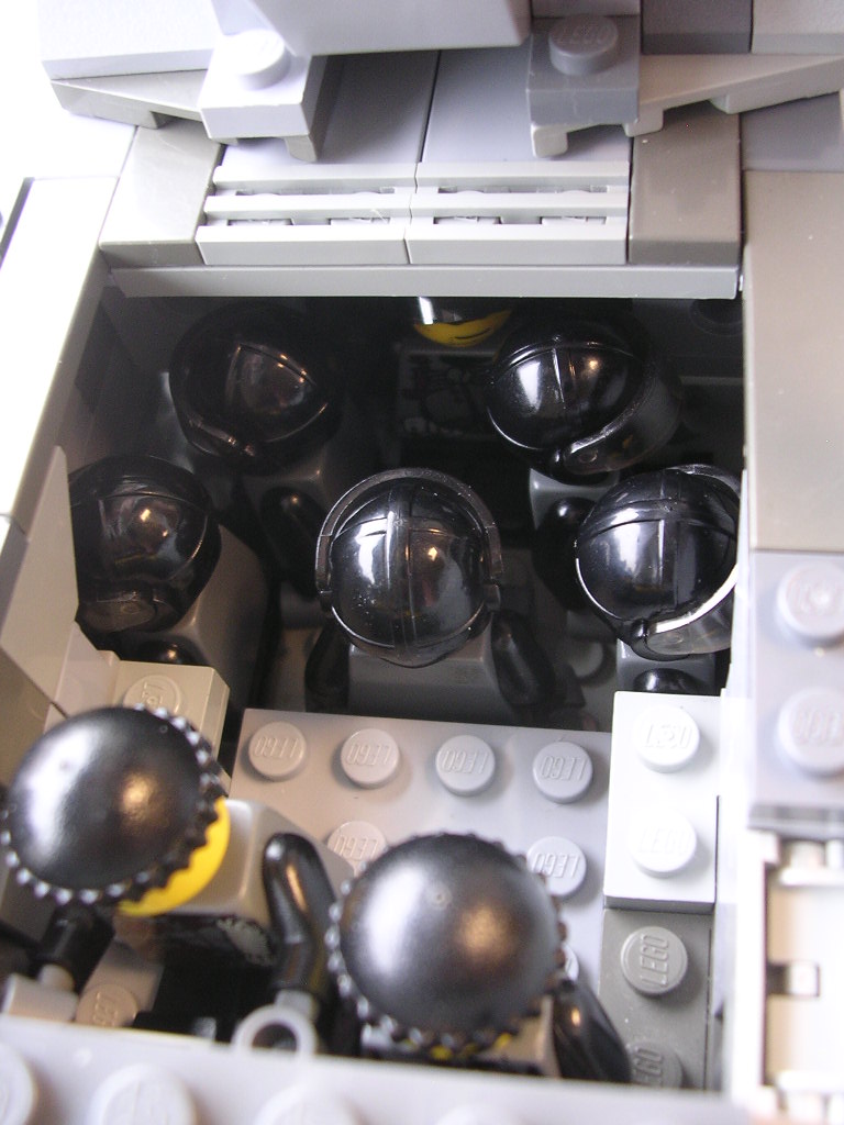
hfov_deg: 37.7
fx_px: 1235
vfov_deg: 49.0
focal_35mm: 38
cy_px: 562
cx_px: 422
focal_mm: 5.8
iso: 152
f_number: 2.8
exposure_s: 1/3.5
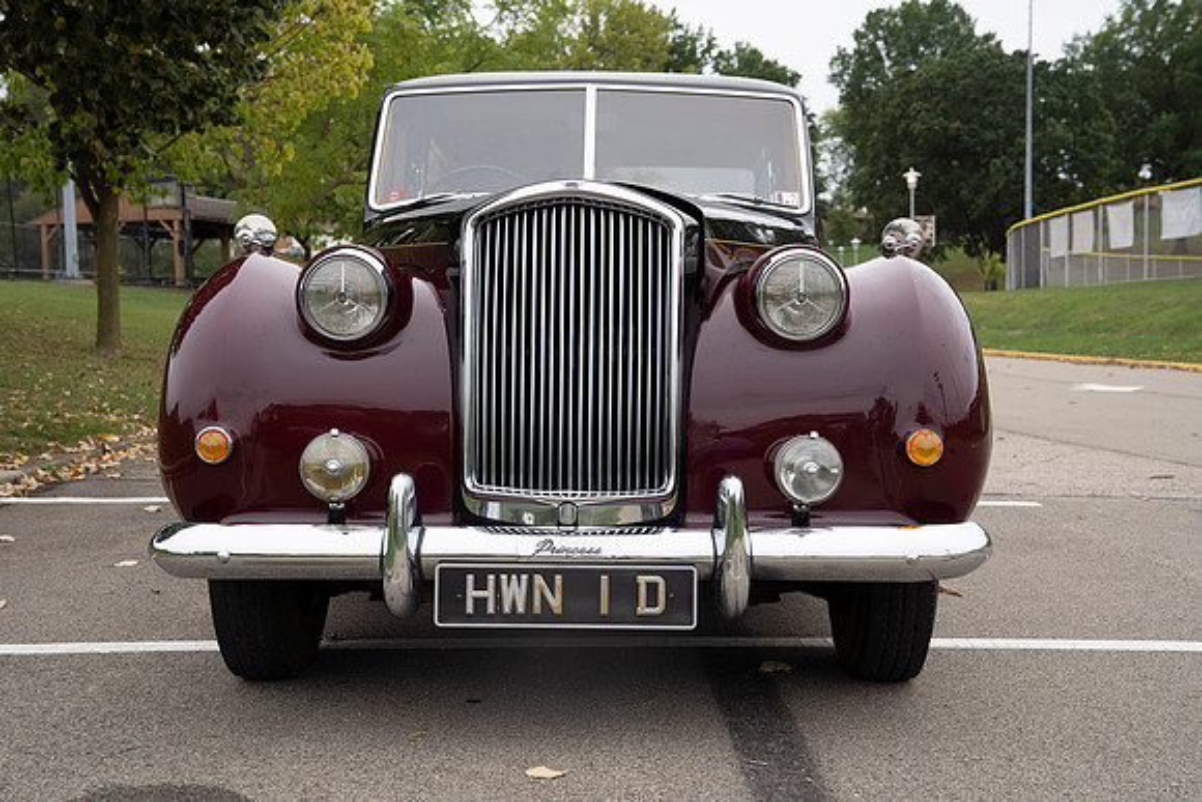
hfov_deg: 42.7
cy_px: 401
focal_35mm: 46
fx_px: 1536
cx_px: 601
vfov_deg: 29.3
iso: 200
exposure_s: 1/320
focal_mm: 46
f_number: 5.6
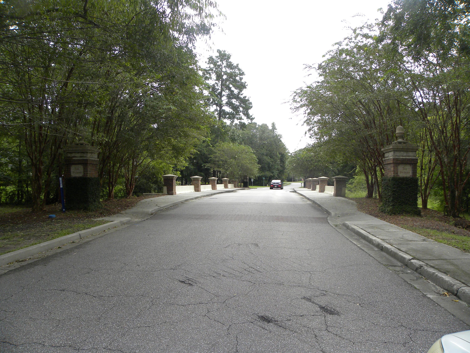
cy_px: 176
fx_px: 353
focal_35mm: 26
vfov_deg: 53.1
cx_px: 235
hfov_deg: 67.3
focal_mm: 4.6
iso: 91
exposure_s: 1/125
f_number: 3.5
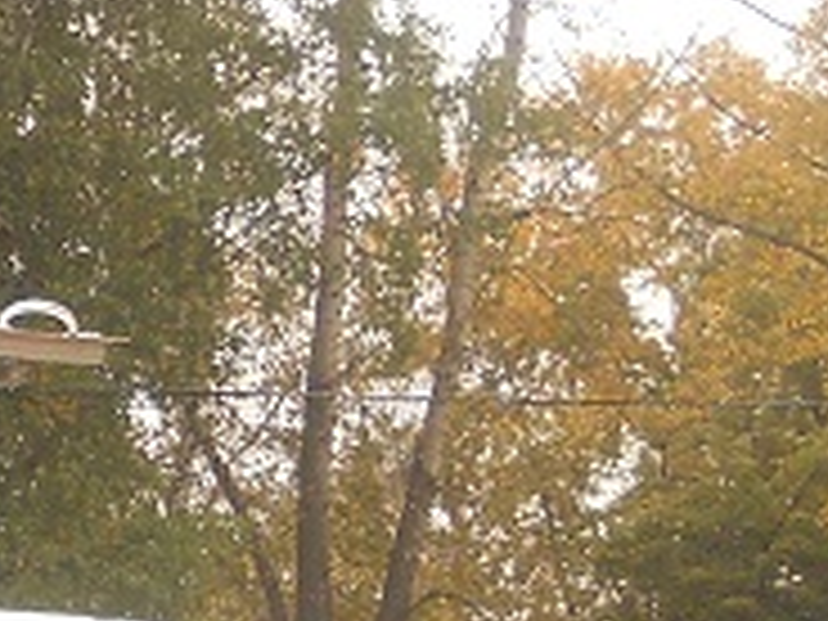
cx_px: -855
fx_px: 3516
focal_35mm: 147
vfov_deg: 9.9
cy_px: 819
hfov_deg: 11.9
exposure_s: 1/320
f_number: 3.2
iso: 100
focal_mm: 4.9
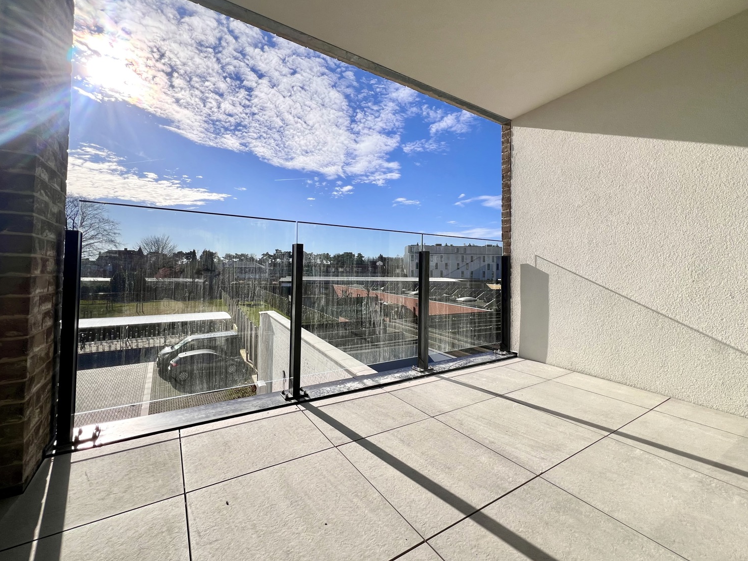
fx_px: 302
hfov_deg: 102.1
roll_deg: -0.4
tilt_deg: +2.4
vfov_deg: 85.5
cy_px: 260
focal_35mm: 14
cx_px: 367
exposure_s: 1/3650
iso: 32
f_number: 1.8
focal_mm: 1.57
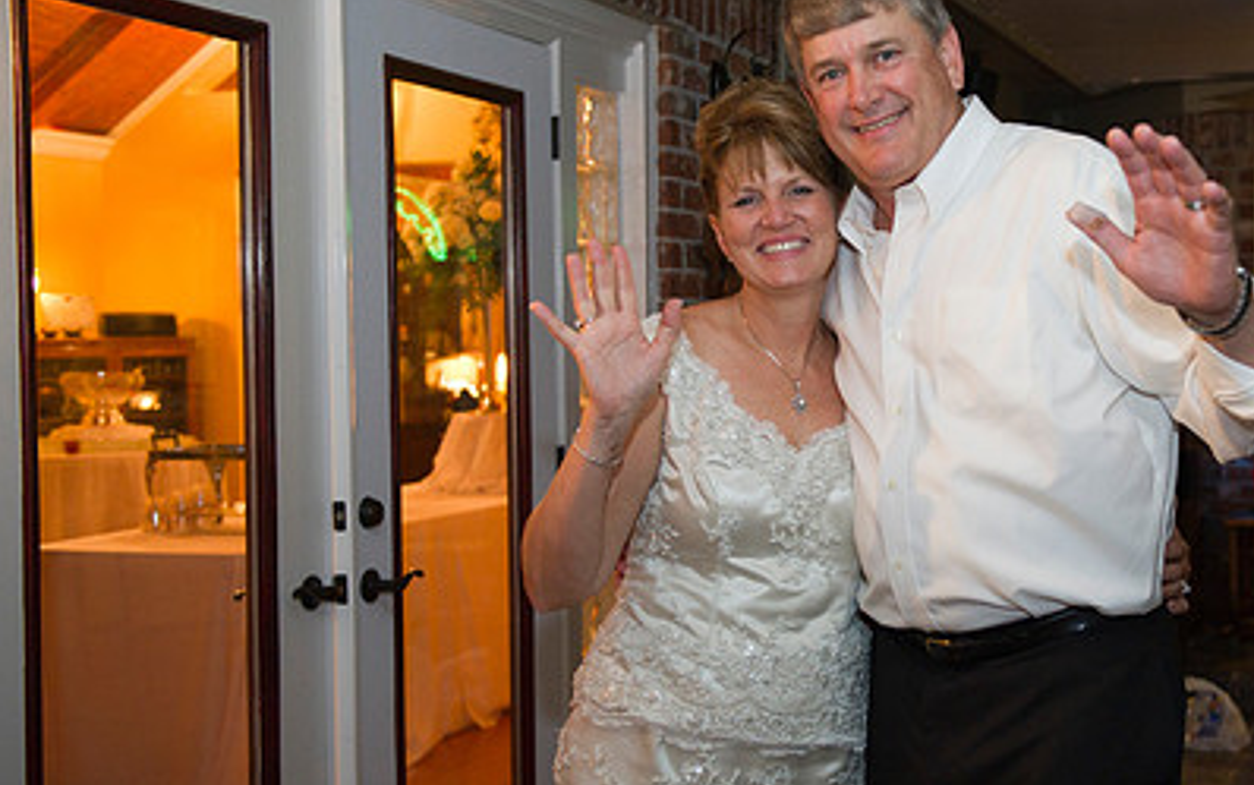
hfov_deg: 38.3
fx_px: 1778
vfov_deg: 24.9
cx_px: 857
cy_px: 372
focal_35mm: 52
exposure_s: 1/60
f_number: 3.2
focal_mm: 35
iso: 2000
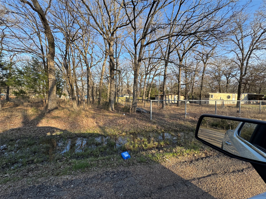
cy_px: 100
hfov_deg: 102.1
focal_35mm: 14
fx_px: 108
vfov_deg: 85.7
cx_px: 133
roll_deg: -0.6
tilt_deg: +0.2
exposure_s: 1/418
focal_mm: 2.22
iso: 40
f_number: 2.2
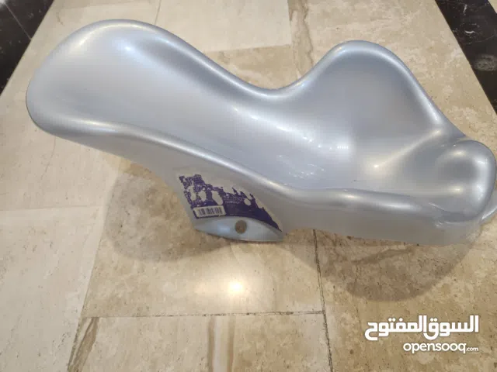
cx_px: 248
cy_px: 186
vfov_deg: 58.9
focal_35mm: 23
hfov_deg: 73.9
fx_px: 330
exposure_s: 1/100
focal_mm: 5.4
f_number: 1.8
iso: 320
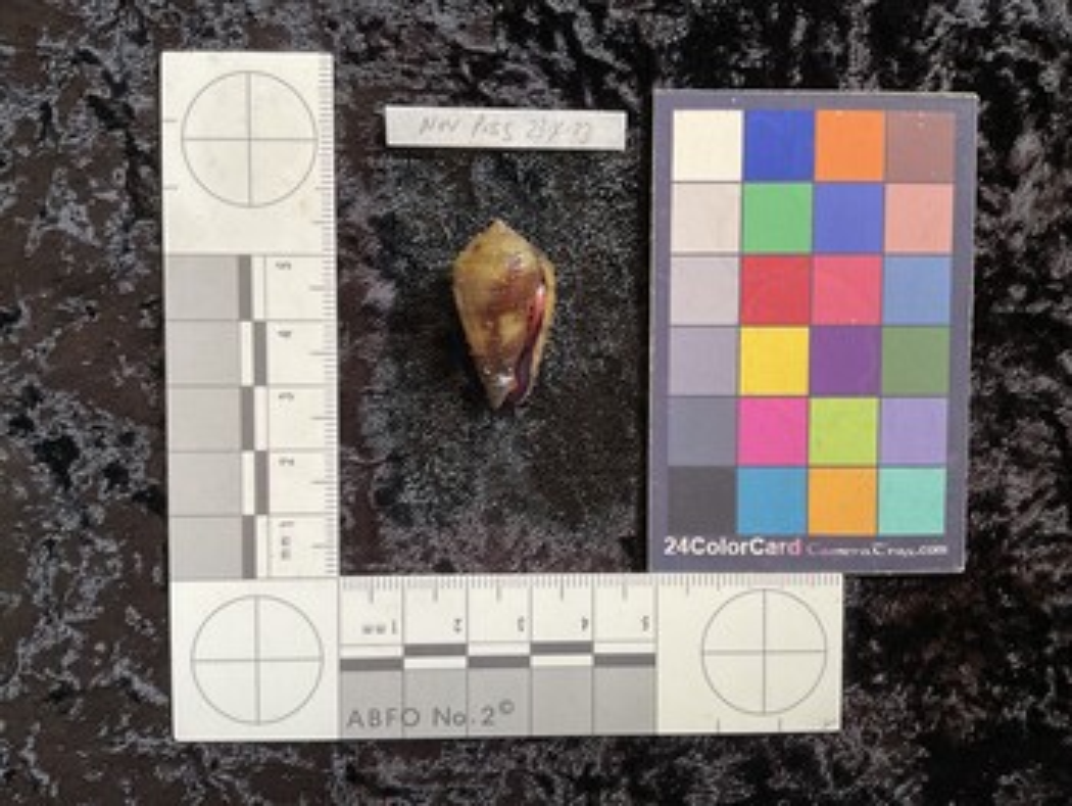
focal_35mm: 29
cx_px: 536
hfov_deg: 61.6
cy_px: 403
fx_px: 899
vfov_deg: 48.3
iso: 64
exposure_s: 1/60
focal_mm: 3
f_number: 1.8
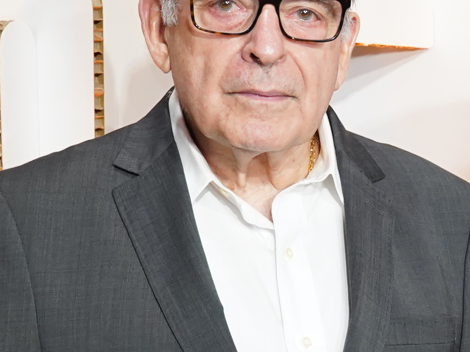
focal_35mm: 195
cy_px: 253
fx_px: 2647
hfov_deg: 9.6
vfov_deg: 7.6
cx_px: 868
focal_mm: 39
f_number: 4
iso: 2000
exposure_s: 1/160
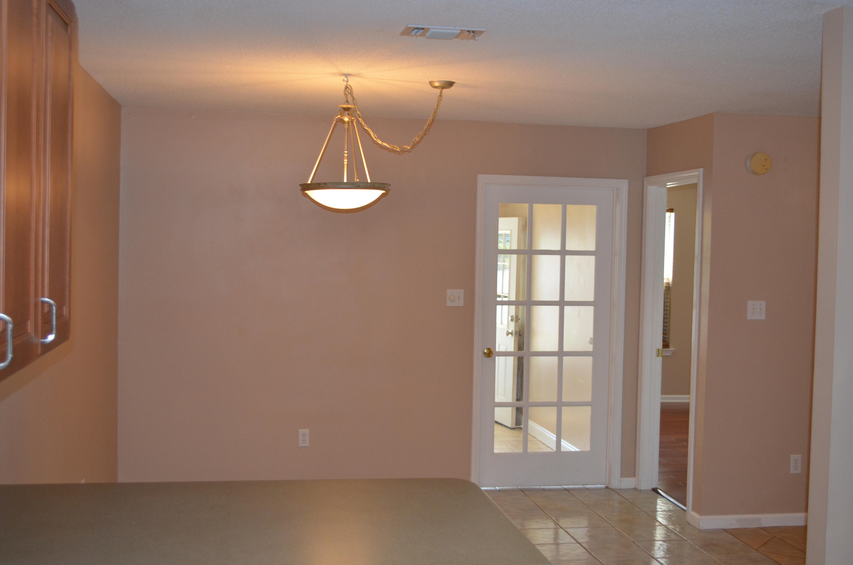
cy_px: 282
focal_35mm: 44
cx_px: 426
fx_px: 1029
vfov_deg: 30.7
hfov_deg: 45.0
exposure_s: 1/60
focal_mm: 29
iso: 800
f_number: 4.5
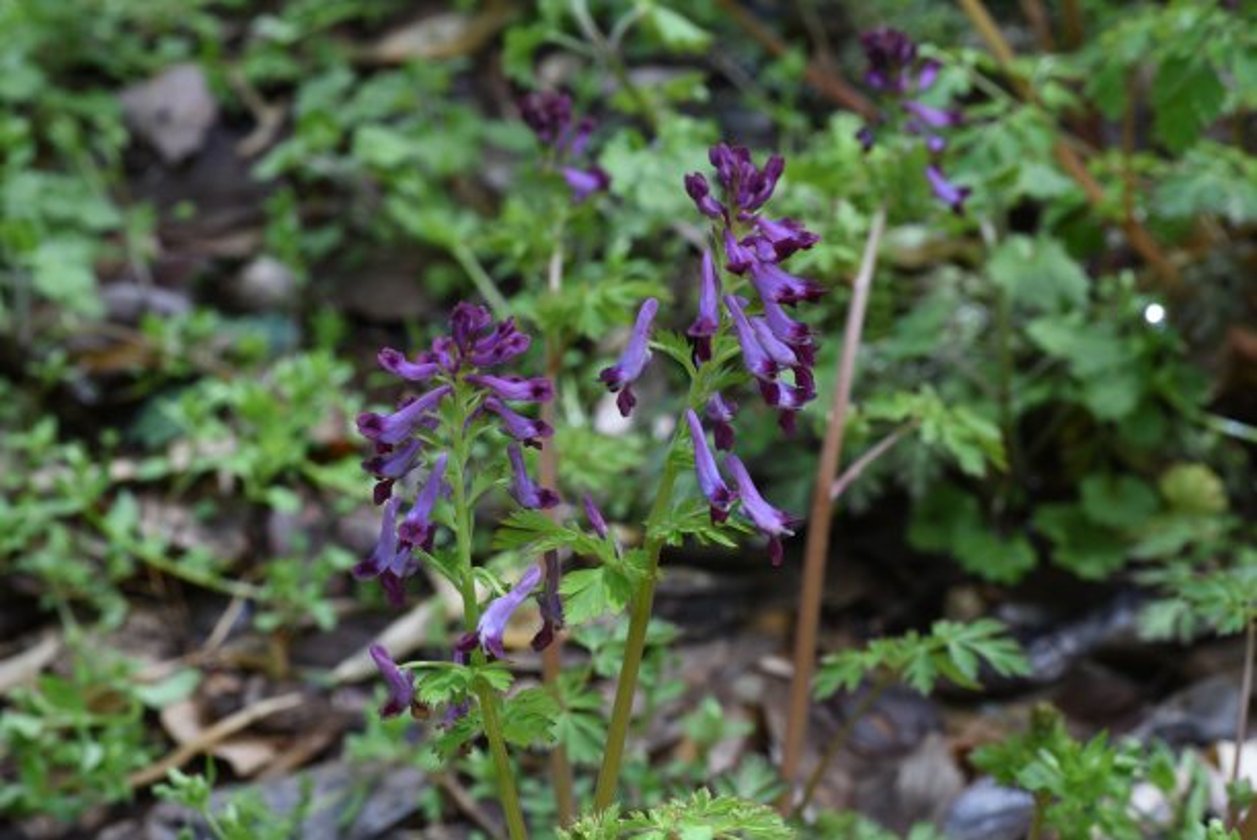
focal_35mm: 90
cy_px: 420
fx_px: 3145
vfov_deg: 15.2
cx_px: 628
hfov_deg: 22.6
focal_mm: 90
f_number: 16
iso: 400
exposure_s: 1/100
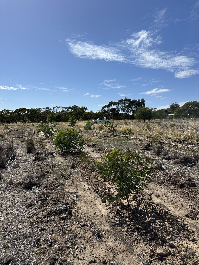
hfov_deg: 56.8
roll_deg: +0.3
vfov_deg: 71.6
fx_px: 184
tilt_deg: -3.0
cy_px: 132
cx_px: 100
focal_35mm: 24
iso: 80
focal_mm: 6.86
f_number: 1.78
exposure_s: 1/6623
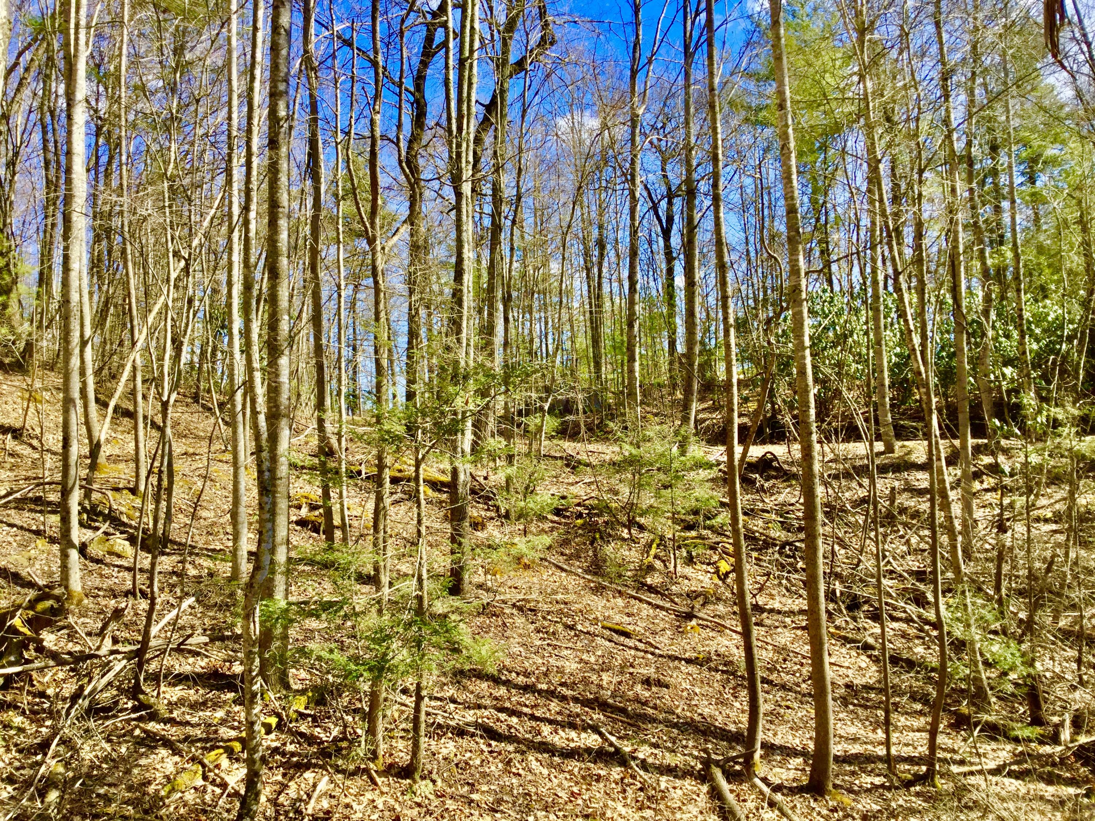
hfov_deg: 58.4
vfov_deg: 45.4
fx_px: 981
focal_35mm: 31
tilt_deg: +2.6
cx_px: 548
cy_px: 410
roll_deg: +1.3
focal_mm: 3.3
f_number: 2.4
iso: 25
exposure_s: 1/485
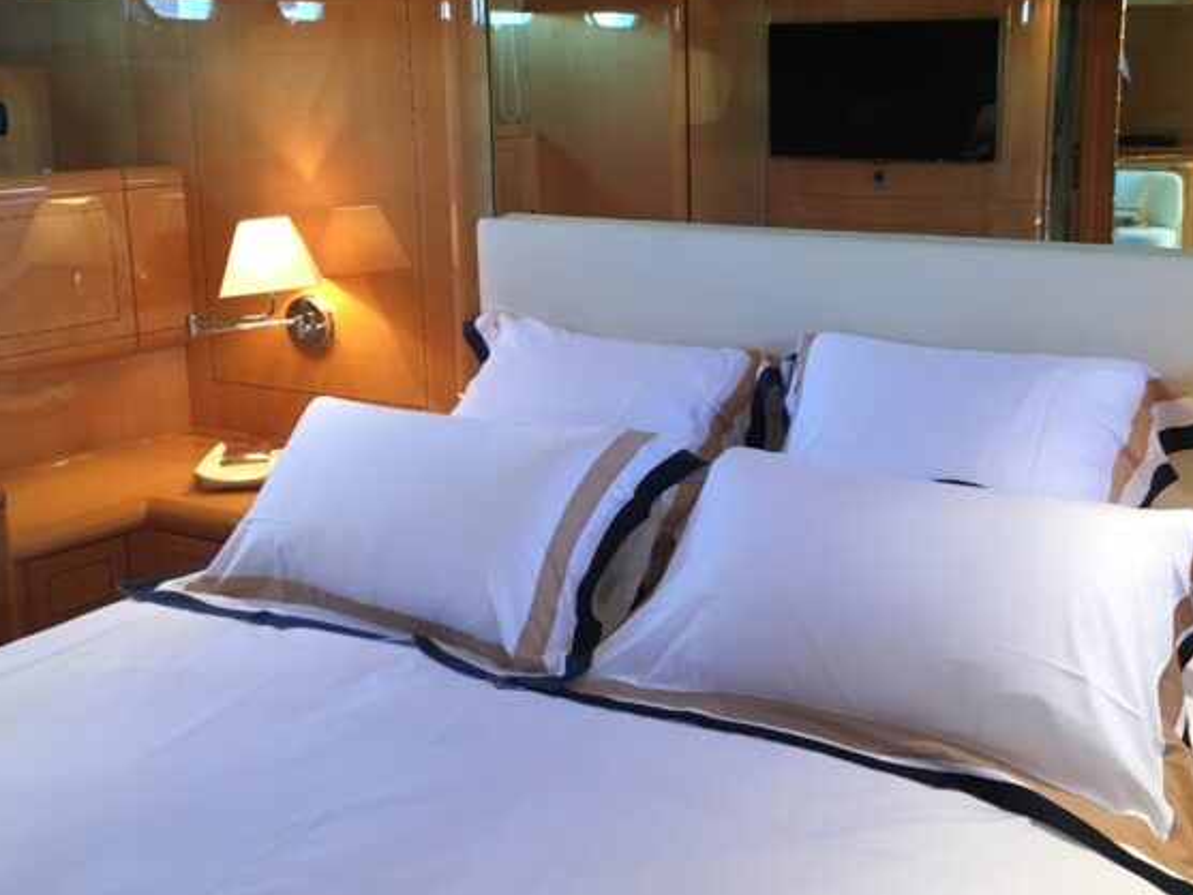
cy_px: 313
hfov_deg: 46.7
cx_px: 668
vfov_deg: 35.7
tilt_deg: -8.2
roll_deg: +1.2
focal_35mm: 40
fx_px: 1379
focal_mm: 4.15
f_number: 2.2
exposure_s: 1/33
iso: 160
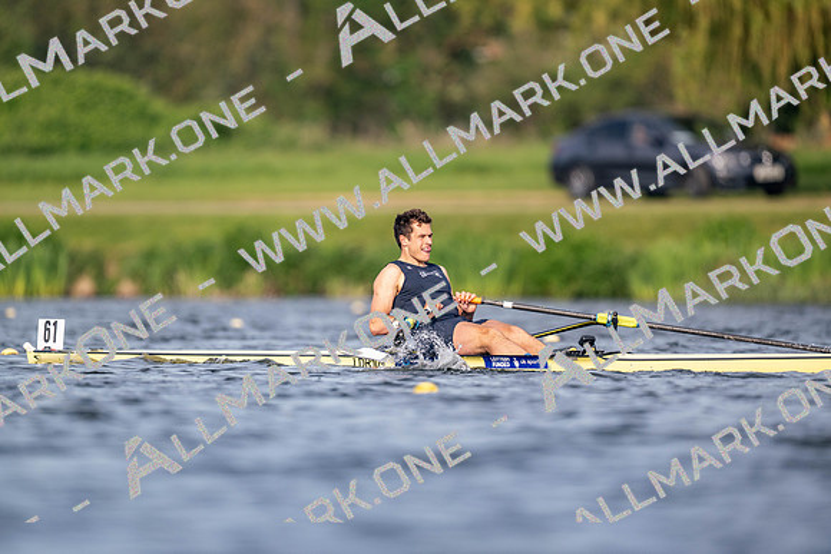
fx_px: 13853
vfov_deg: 2.3
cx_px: 416
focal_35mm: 600
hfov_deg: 3.4
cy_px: 277
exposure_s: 1/2500
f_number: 4
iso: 400
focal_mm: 600
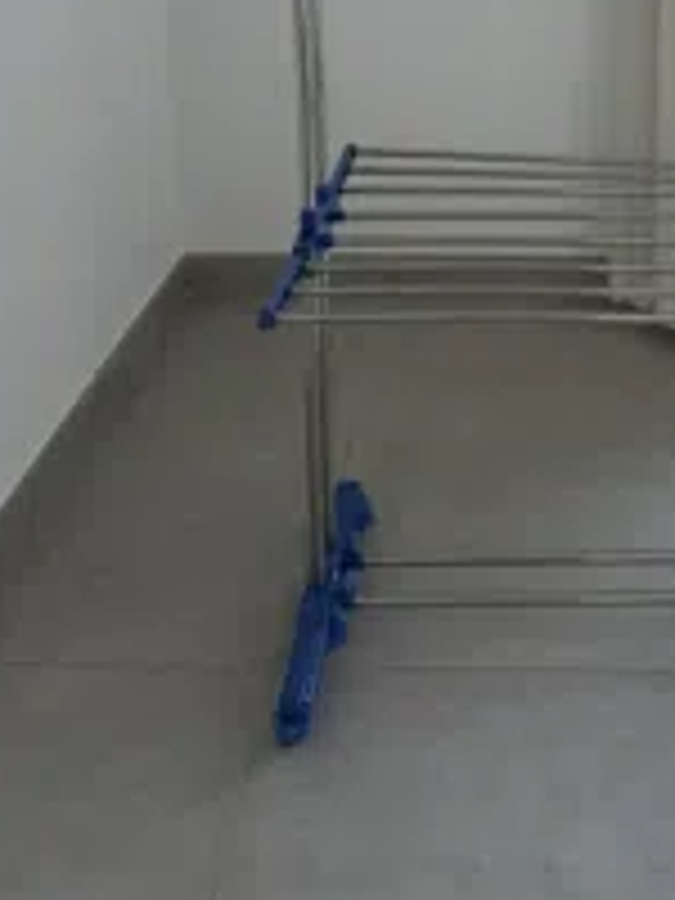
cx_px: 590
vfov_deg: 35.9
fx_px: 1248
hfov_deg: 29.2
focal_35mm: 48
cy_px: 9
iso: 200
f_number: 1.78
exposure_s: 1/121
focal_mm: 6.86
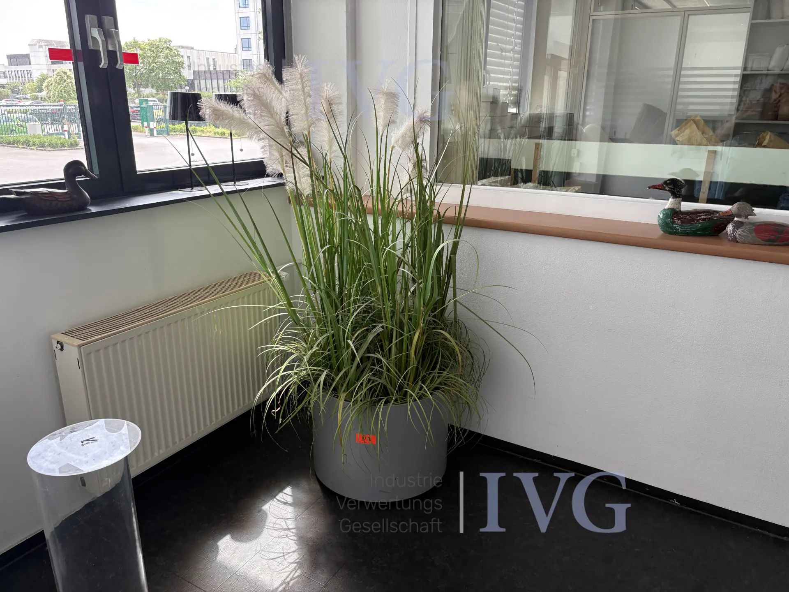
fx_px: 593
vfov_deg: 53.1
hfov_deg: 67.3
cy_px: 296
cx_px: 394
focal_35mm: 26
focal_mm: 5.96
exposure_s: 1/174
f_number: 1.6
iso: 64
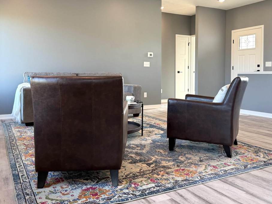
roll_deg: -1.2
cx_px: 144
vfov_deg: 41.6
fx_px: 267
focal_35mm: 34
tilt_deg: -1.1
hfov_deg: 53.9
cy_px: 81
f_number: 1.78
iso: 125
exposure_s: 1/120
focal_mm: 6.76
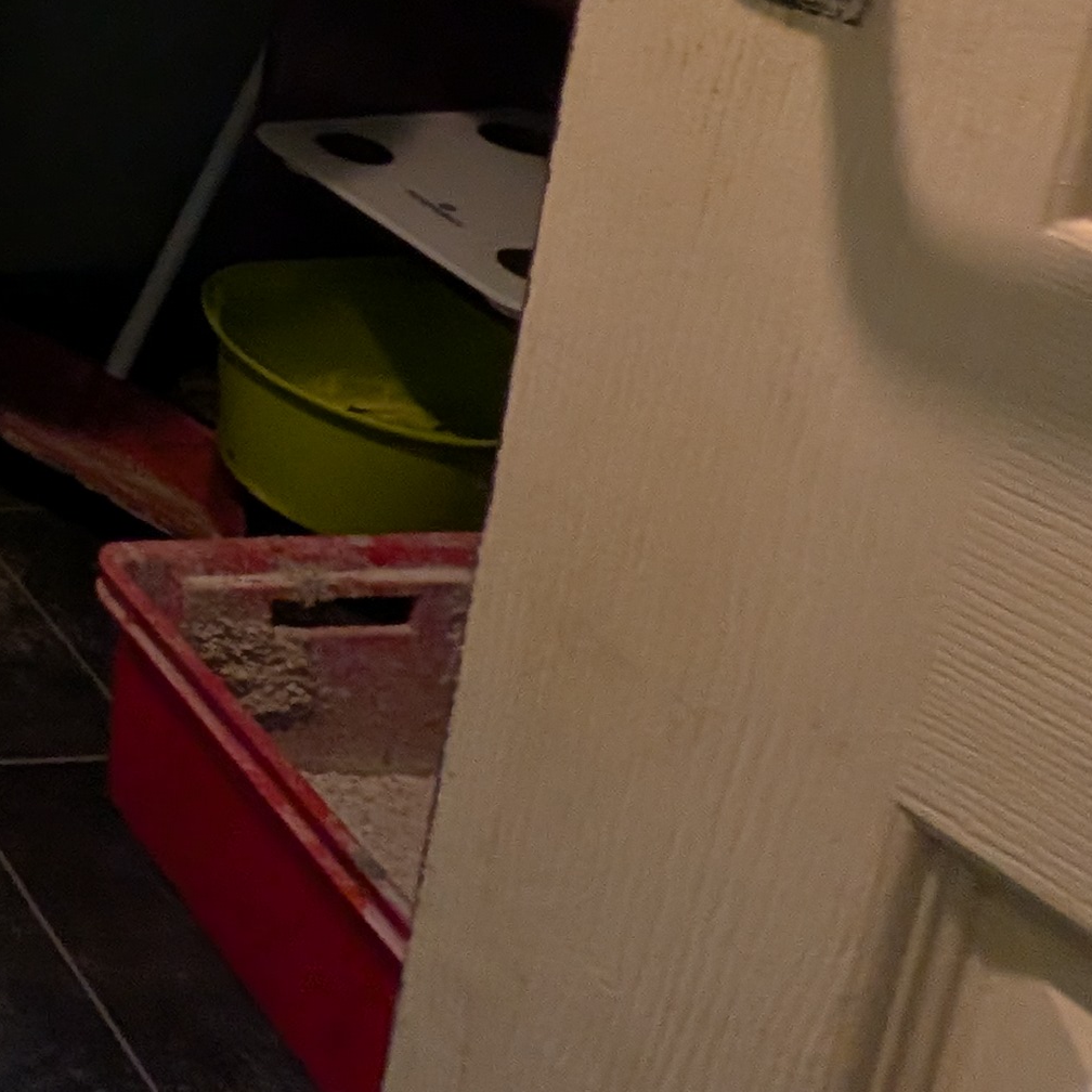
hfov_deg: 19.5
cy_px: -442
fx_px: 1535
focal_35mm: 43
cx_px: -1090
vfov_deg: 28.9
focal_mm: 2.02
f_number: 1.7
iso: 107
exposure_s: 1/55.3
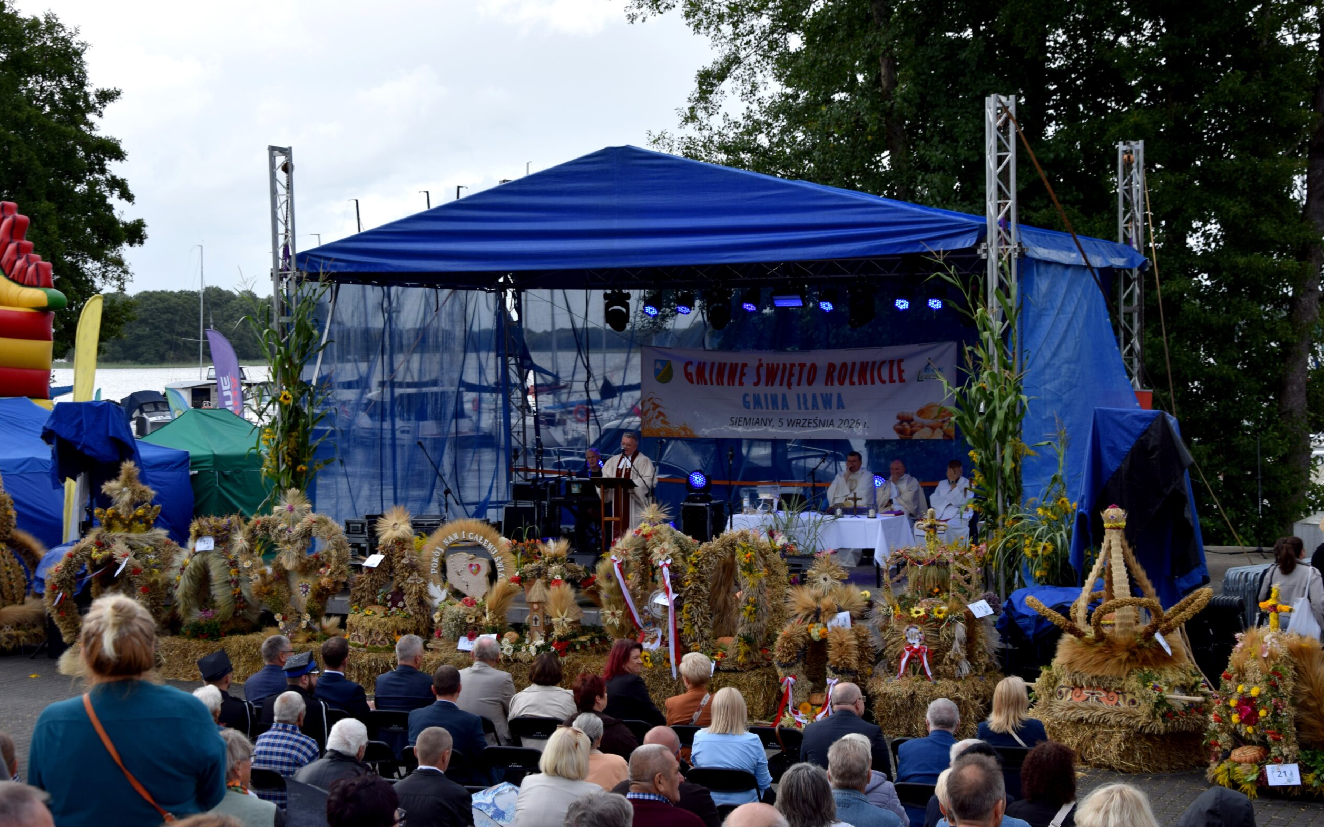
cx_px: 656
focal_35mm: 55
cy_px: 404
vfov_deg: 23.7
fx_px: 1967
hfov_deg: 37.2
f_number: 6.3
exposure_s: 1/160
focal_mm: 35
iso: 100
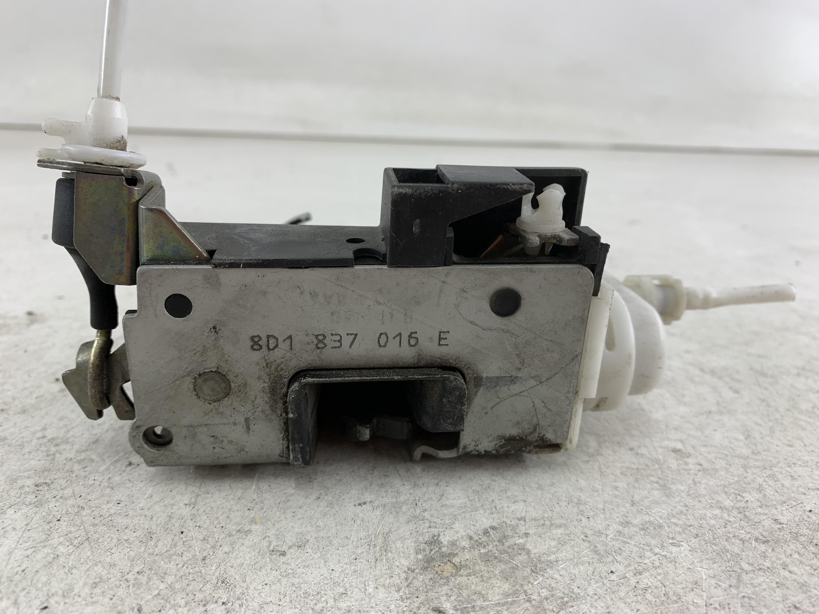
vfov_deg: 53.1
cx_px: 410
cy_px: 307
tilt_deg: -23.7
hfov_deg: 67.3
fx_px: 615
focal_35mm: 26
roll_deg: -2.6
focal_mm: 4.25
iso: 50
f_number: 1.8
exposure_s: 1/100
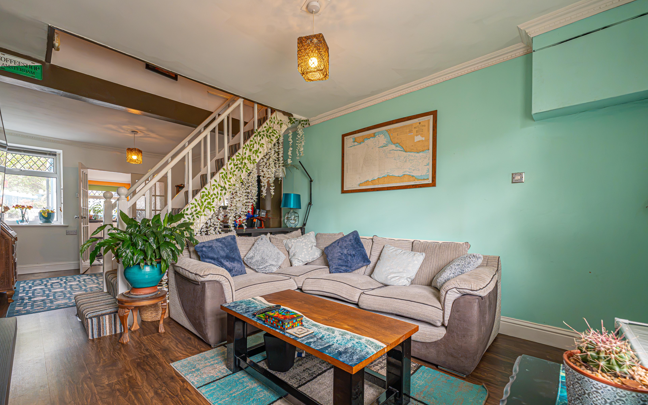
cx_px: 320
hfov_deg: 101.5
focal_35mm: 15
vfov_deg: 74.5
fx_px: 265
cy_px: 226
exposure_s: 1/100
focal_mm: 14
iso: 2000
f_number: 7.1
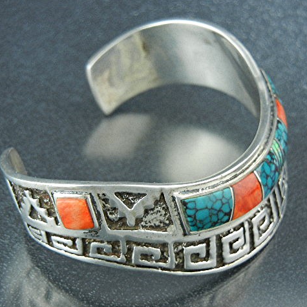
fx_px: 1064
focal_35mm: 106
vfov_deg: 16.4
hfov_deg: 16.4
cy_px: 154
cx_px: 162
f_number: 4.4
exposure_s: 1/5.3
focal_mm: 16
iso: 200
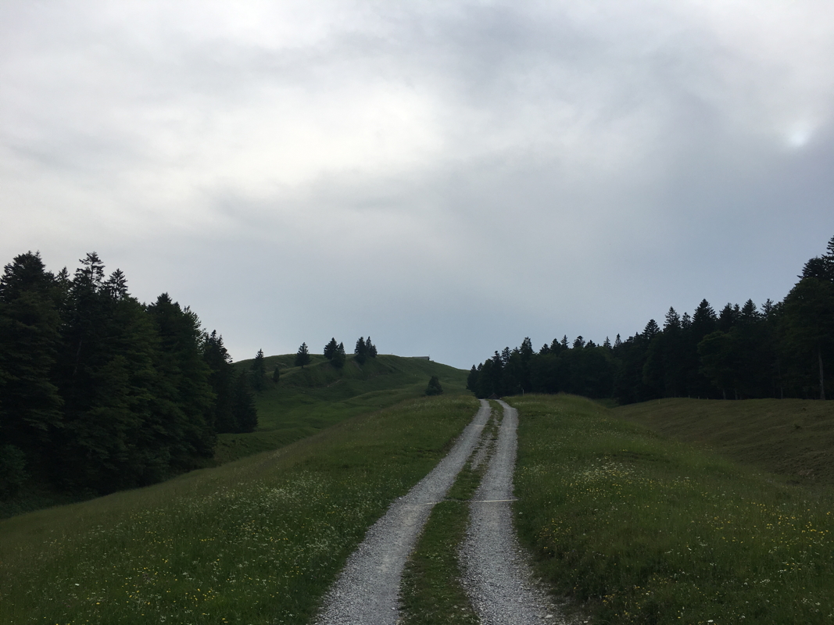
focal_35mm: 29
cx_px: 417
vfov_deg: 48.2
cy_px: 312
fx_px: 699
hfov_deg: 61.7
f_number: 2.2
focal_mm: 4.15
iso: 25
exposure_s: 1/1508
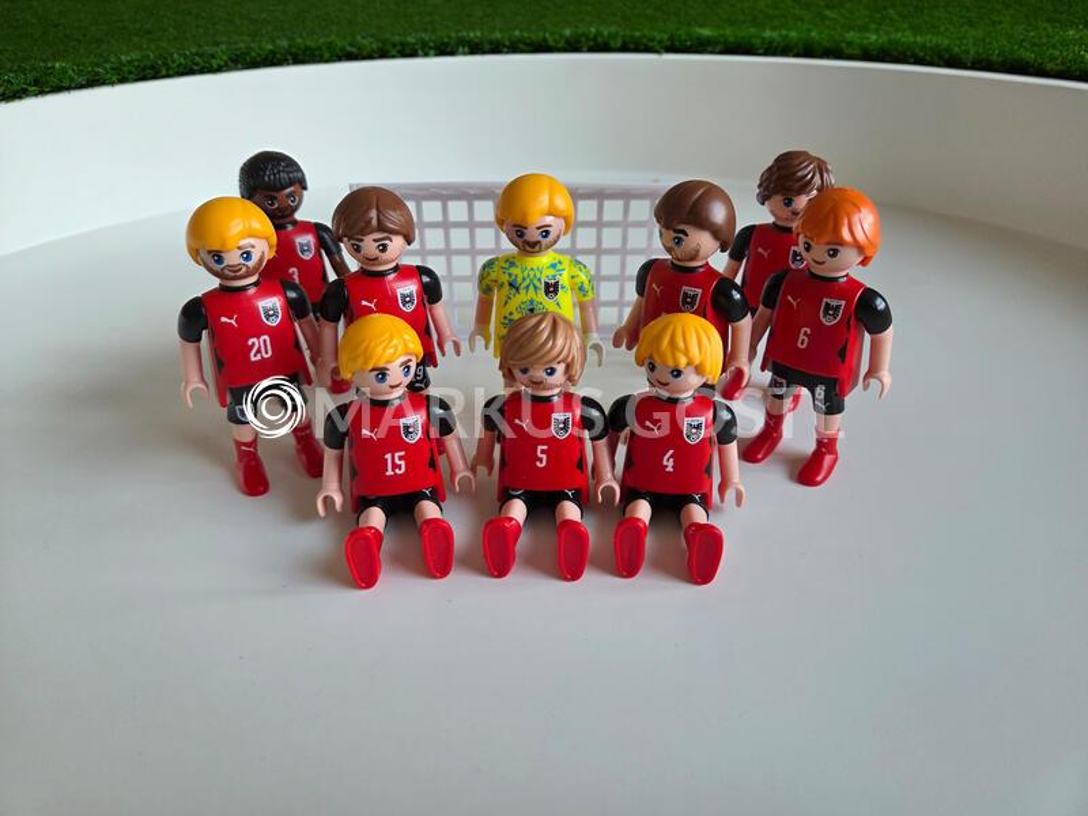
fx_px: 723
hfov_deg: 73.9
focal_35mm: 23
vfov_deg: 58.9
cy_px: 408
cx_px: 544
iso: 160
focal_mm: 5.4
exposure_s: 1/100
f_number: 1.8
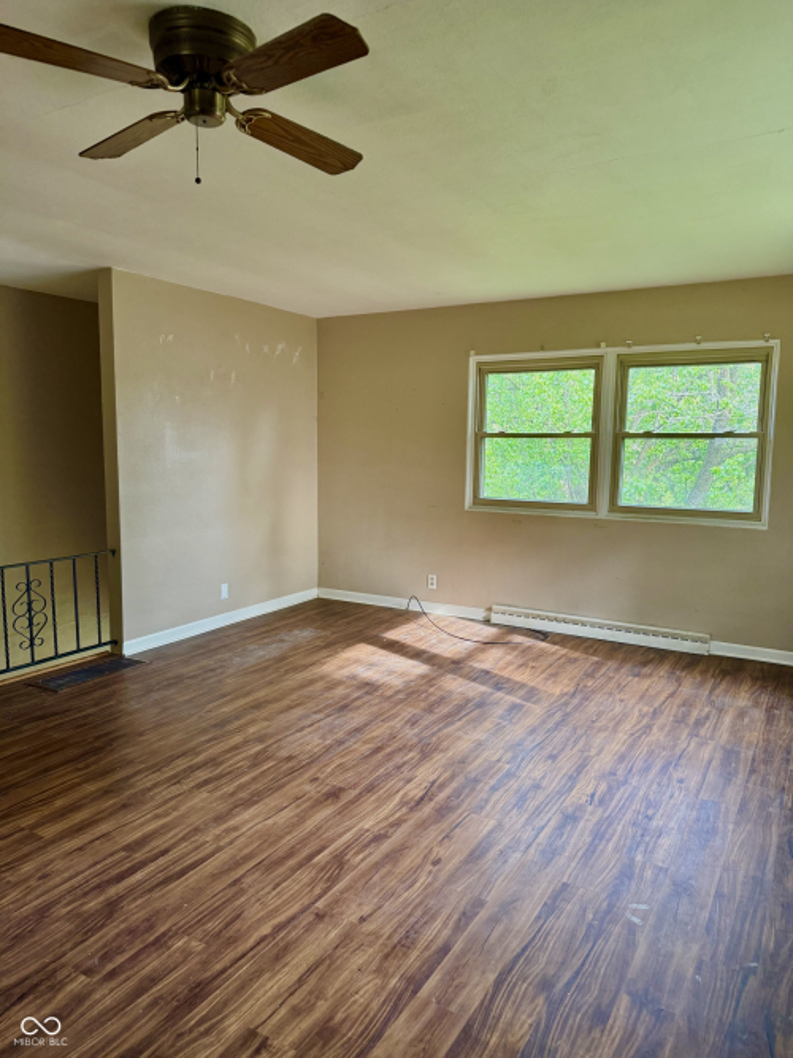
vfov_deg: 71.6
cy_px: 529
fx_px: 733
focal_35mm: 24
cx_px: 396
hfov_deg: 56.8
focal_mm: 6.76
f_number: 1.78
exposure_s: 1/112
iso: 200
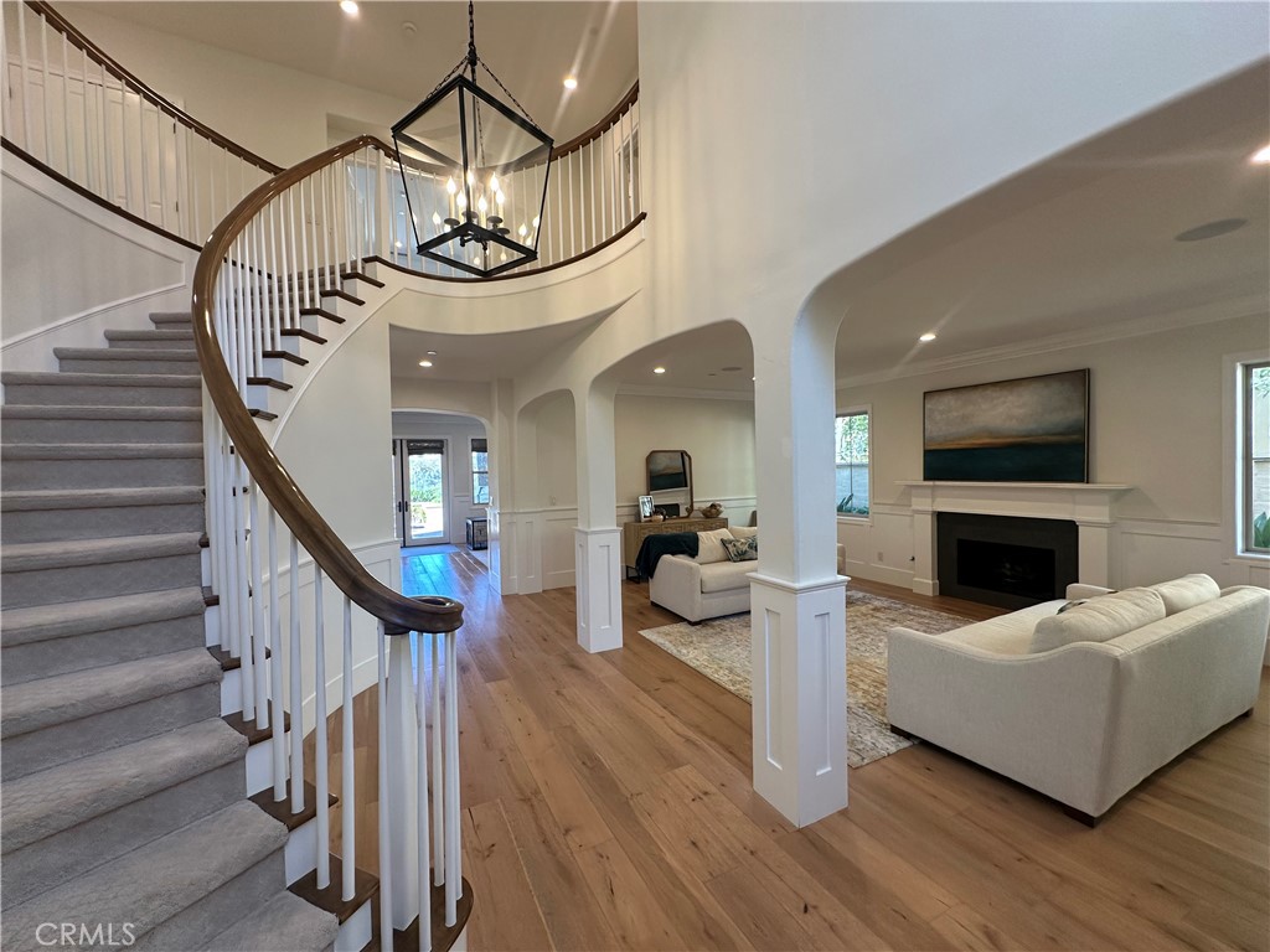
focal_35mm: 14
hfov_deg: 102.1
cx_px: 635
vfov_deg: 85.7
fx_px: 514
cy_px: 476
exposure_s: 1/120
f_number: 2.2
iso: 160
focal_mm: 2.22
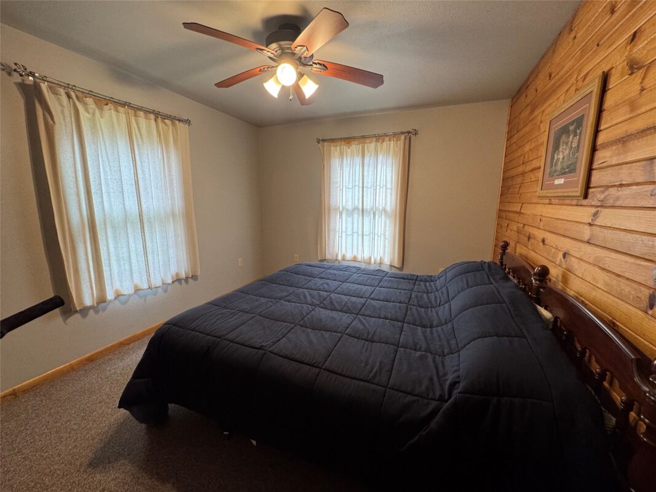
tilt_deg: -10.5
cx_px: 328
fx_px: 265
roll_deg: -0.5
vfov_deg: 85.7
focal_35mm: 14
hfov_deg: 102.1
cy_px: 246
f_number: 2.2
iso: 200
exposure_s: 1/60
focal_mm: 2.22
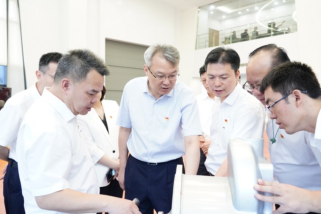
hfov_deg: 61.9
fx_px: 267
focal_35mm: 30
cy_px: 107
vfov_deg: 43.6
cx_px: 160
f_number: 5.6
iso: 8000
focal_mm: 30
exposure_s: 1/125
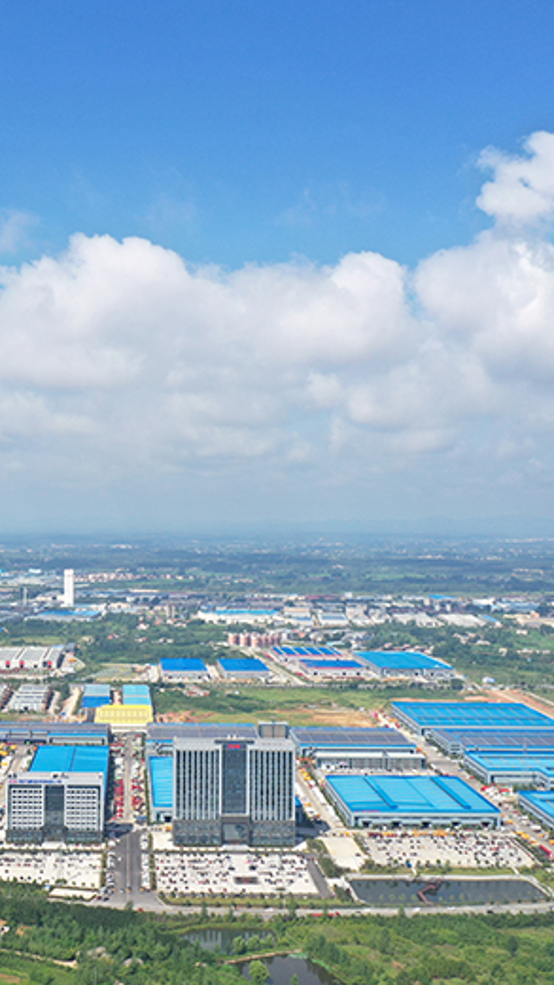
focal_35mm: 45
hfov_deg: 26.1
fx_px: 1175
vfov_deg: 45.5
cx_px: 125
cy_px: 498
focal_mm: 10.26
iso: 100
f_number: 5.6
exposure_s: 1/400
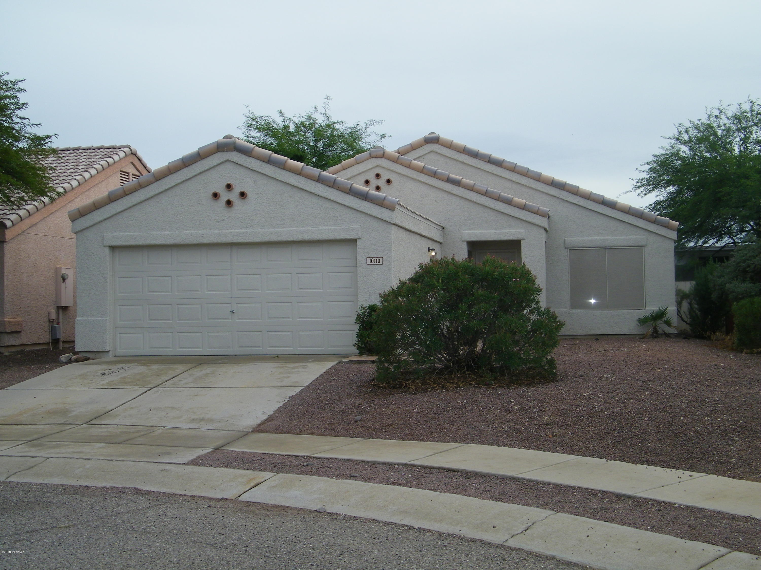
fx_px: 967
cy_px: 285
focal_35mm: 44
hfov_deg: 42.9
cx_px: 380
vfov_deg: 32.9
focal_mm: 7.9
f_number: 3.9
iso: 80
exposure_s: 1/640
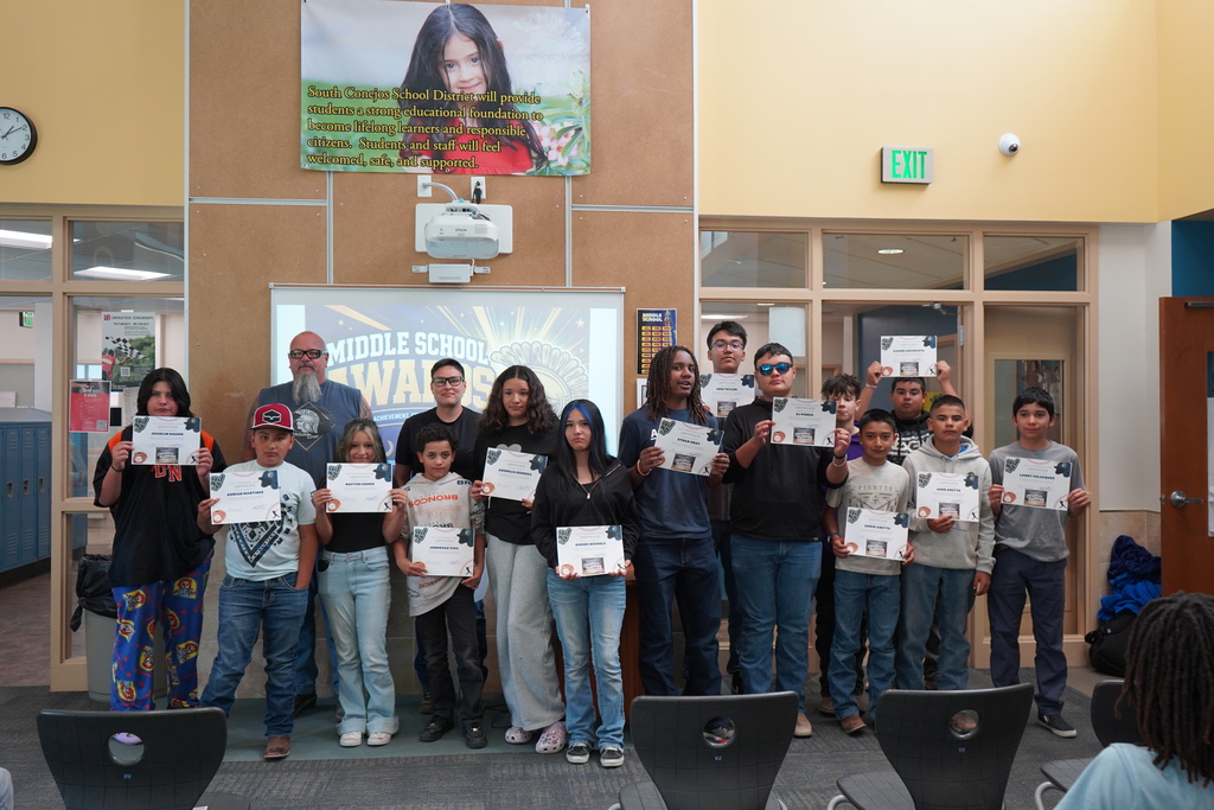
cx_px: 607
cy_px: 405
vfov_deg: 42.3
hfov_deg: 60.3
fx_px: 1045
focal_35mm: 31
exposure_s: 1/160
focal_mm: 31
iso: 1250
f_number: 4
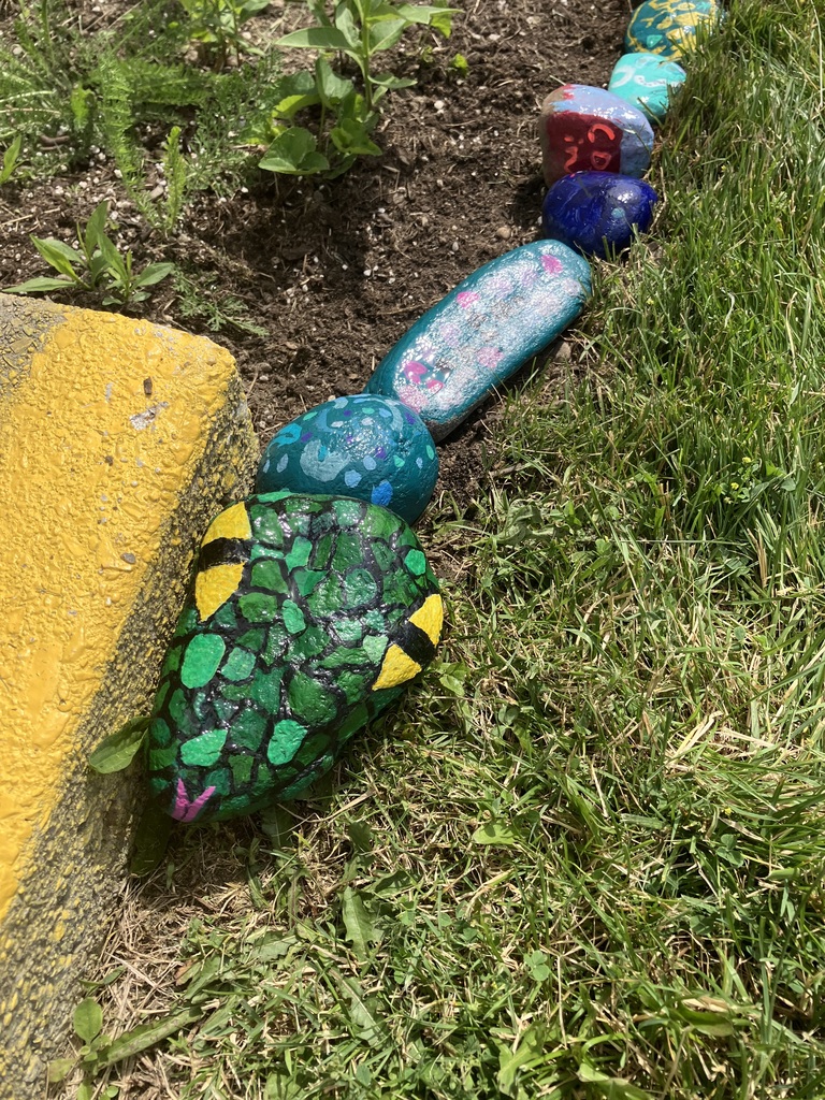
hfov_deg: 49.7
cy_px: 550
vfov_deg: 63.4
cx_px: 412
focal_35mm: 28
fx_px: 890
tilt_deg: -60.6
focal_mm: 3.99
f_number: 1.8
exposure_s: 1/1350
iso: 32
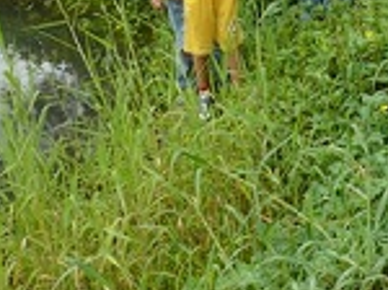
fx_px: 1309
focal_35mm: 117
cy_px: -79
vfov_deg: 12.3
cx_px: 427
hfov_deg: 16.4
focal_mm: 7.4
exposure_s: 1/80
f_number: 5.6
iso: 100
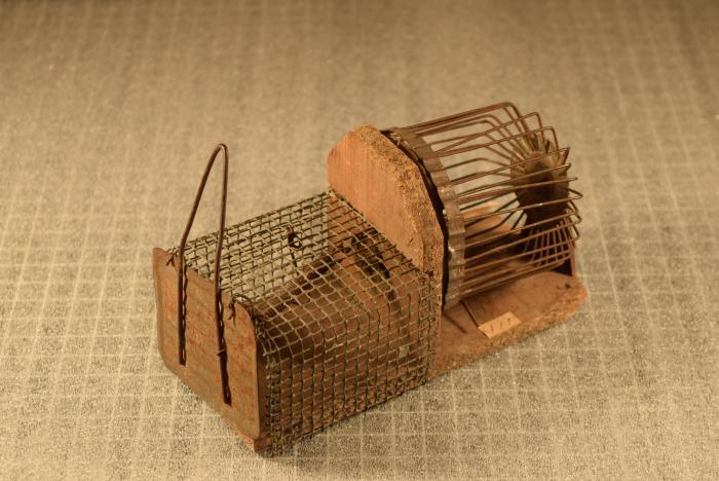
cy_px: 240
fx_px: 1649
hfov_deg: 24.6
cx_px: 360
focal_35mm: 82
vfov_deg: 16.6
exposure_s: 1/80
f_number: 5.6
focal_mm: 55
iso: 400
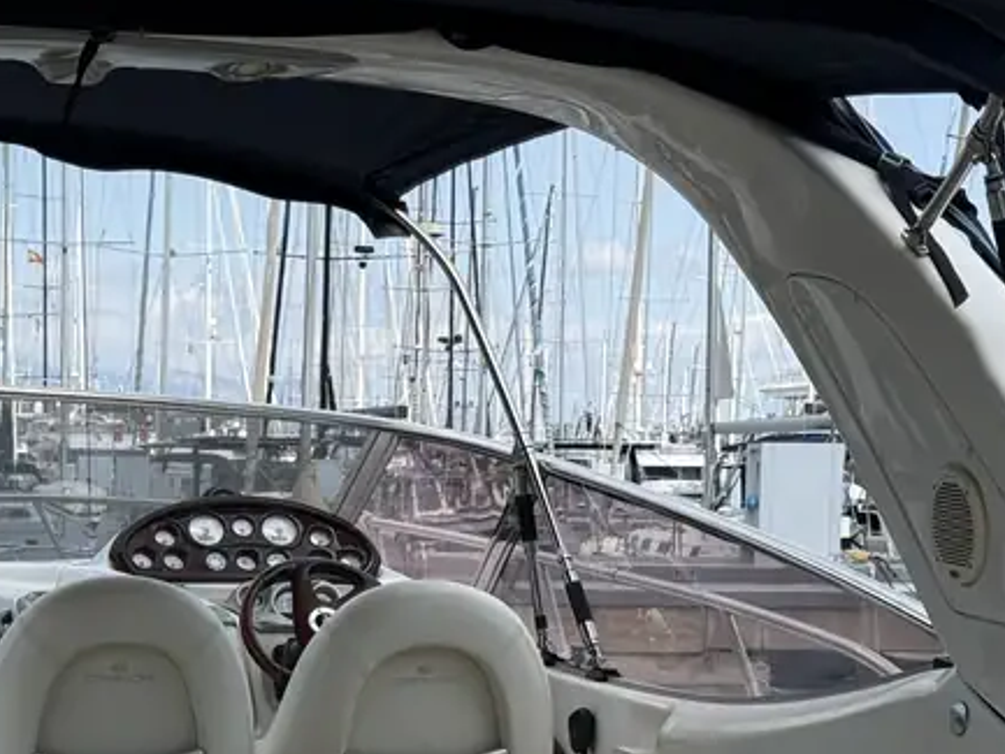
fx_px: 3282
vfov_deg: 13.0
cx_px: 149
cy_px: 734
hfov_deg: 17.2
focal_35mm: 113
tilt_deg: -4.3
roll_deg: -0.6
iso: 64
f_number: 1.78
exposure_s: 1/3378
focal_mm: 6.76
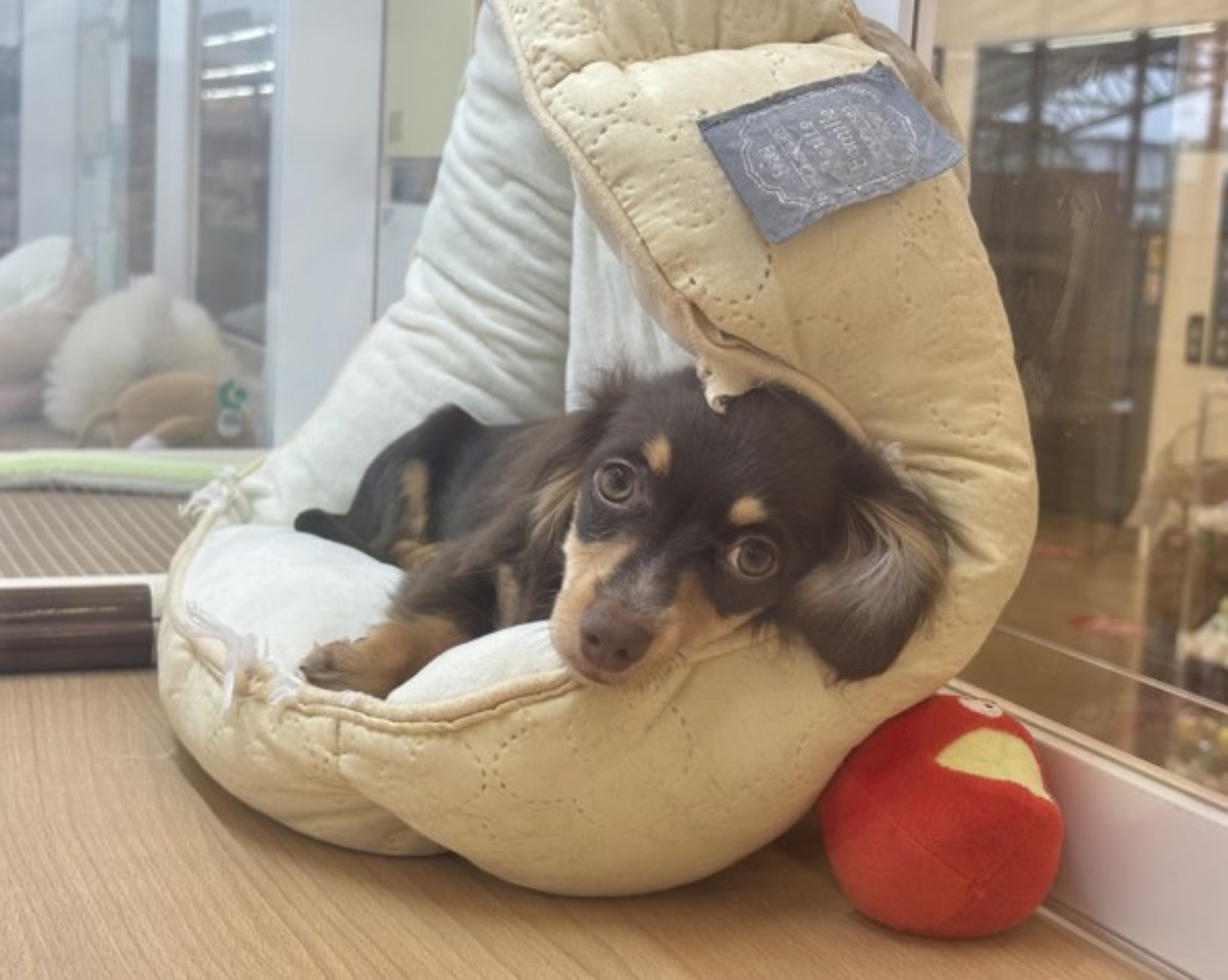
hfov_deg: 34.2
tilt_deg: -8.0
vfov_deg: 27.6
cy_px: 484
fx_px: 1998
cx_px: 642
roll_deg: -3.5
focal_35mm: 55
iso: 64
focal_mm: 5.96
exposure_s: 1/100
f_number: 1.6
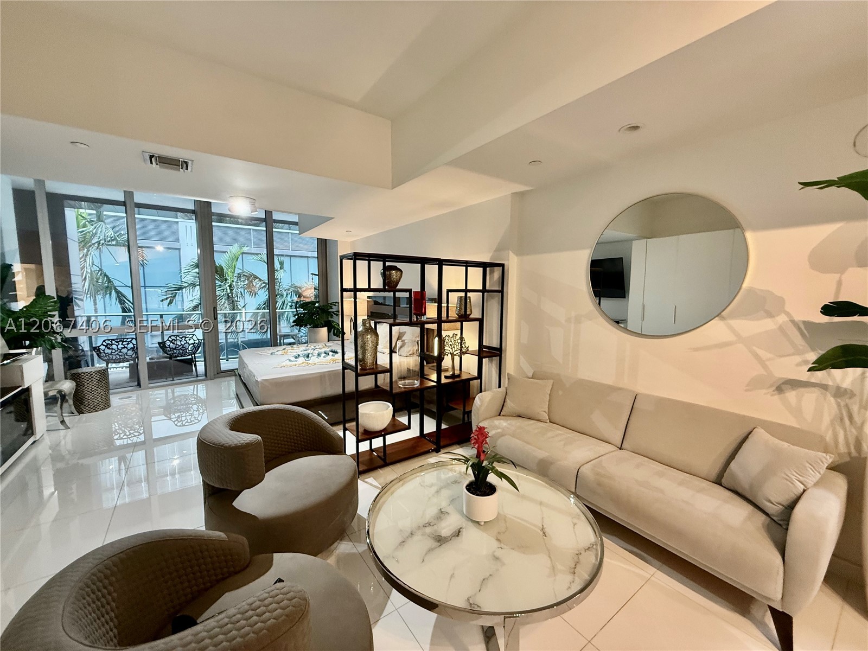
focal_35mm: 14
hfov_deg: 102.1
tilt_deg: -5.1
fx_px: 351
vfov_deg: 85.7
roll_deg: -0.4
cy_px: 326
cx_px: 434
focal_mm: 2.22
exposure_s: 1/60
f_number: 2.2
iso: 250
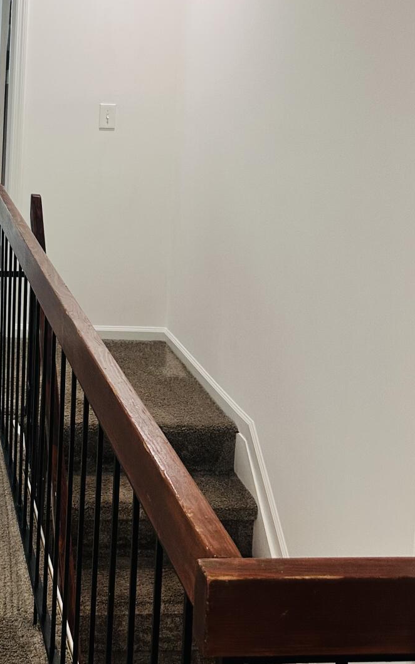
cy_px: 99
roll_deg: -2.6
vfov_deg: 39.6
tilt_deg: -2.9
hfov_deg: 24.9
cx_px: -48
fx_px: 869
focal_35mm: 48
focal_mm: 6.86
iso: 200
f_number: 1.78
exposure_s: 1/60
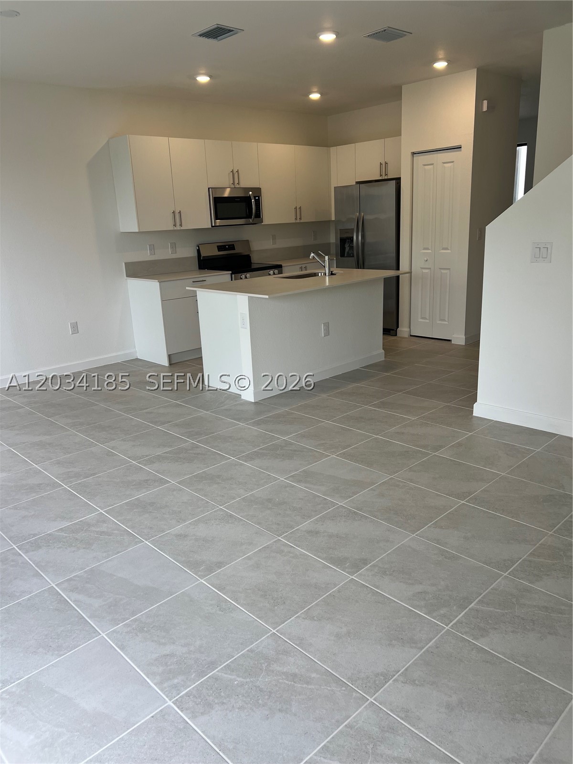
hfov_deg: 53.1
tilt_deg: -15.8
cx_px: 286
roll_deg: +3.2
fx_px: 574
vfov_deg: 67.3
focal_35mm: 26
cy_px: 382
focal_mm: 5.7
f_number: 1.5
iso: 32
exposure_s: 1/148
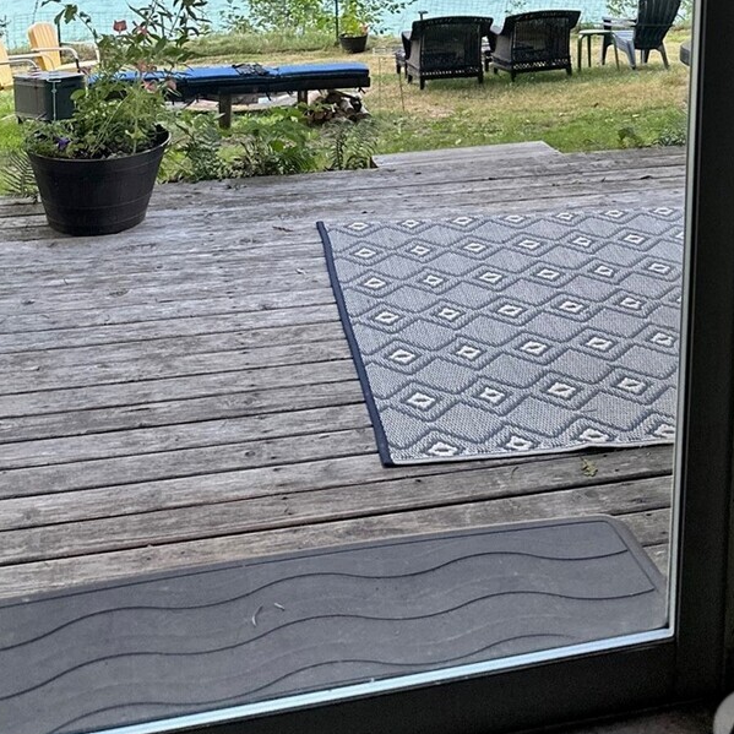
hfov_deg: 33.3
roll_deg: -0.2
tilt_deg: -8.0
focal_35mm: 51
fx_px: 1223
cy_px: -98
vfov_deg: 29.6
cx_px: 426
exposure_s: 1/111
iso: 250
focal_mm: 6.86
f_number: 1.78
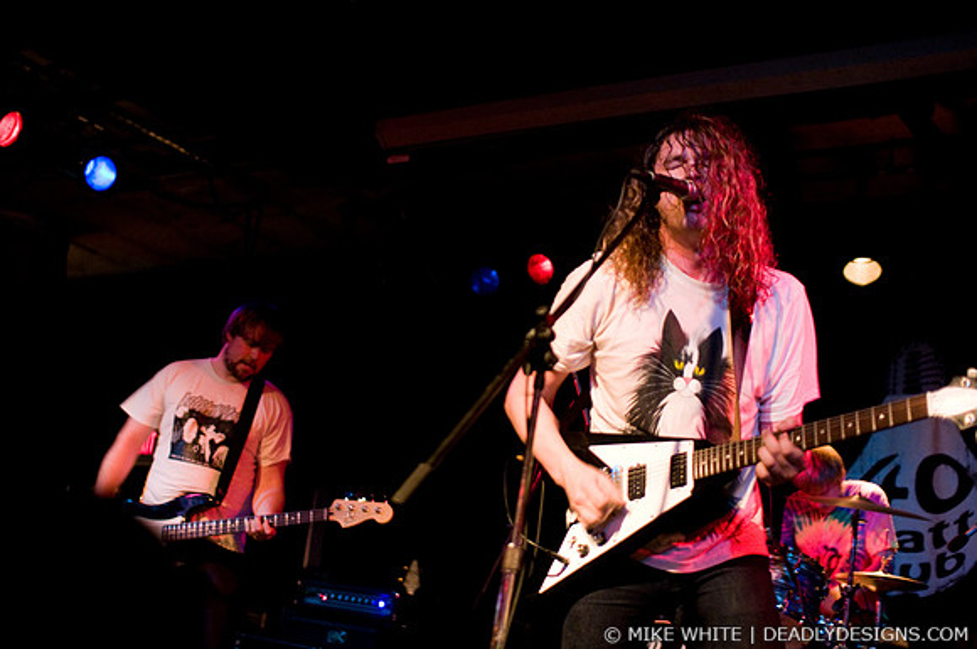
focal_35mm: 45
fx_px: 1220
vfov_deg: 29.8
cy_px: 324
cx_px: 488
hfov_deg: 43.7
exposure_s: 1/50
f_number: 1.4
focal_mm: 30
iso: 1000
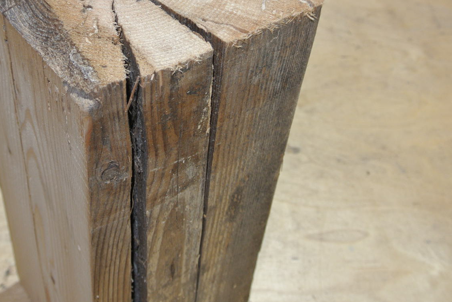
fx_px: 754
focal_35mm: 60
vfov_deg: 22.6
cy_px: 106
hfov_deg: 33.2
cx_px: 173
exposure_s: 1/60
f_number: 4
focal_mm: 13.1
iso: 200
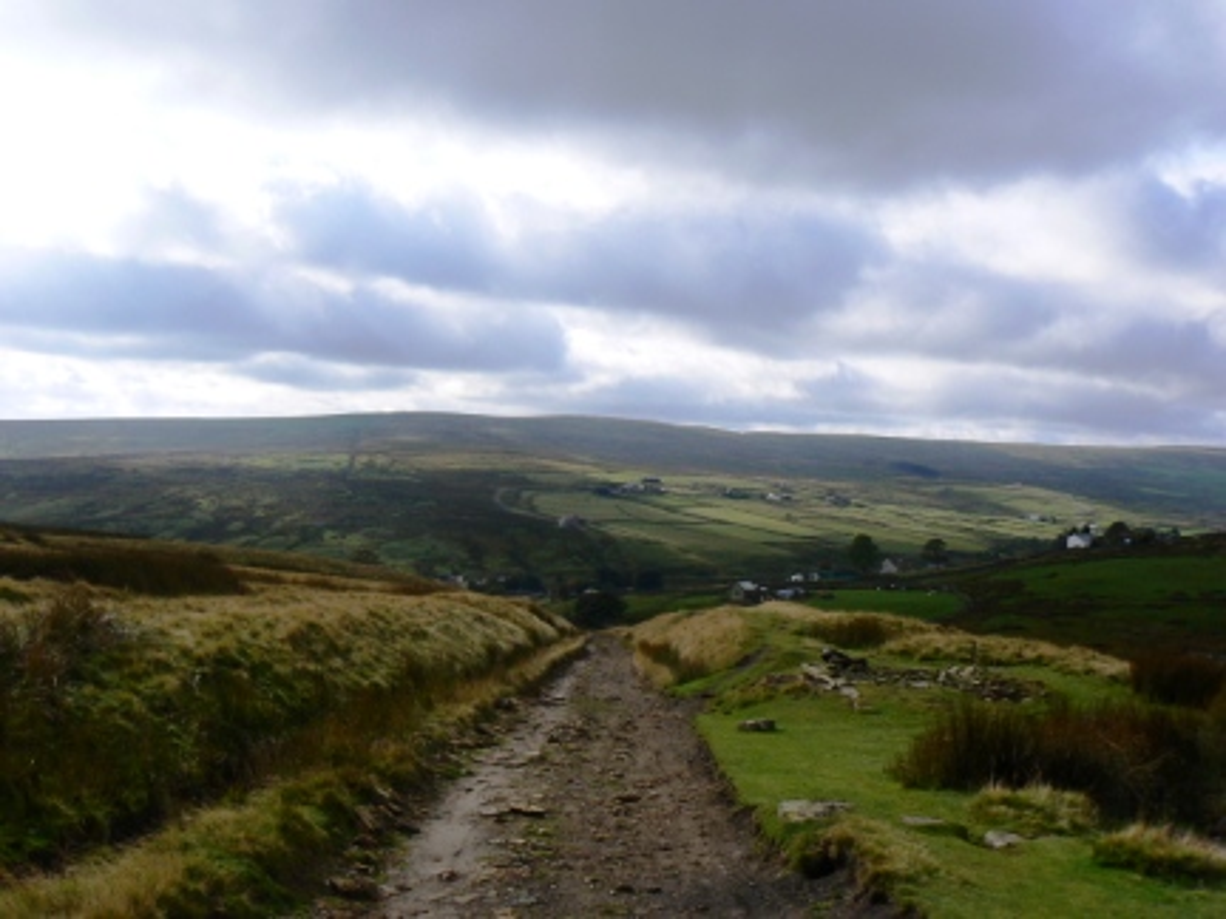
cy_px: 460
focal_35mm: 36
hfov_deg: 51.4
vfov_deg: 39.7
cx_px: 613
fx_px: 1275
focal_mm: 6
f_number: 6.3
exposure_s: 1/400
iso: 80
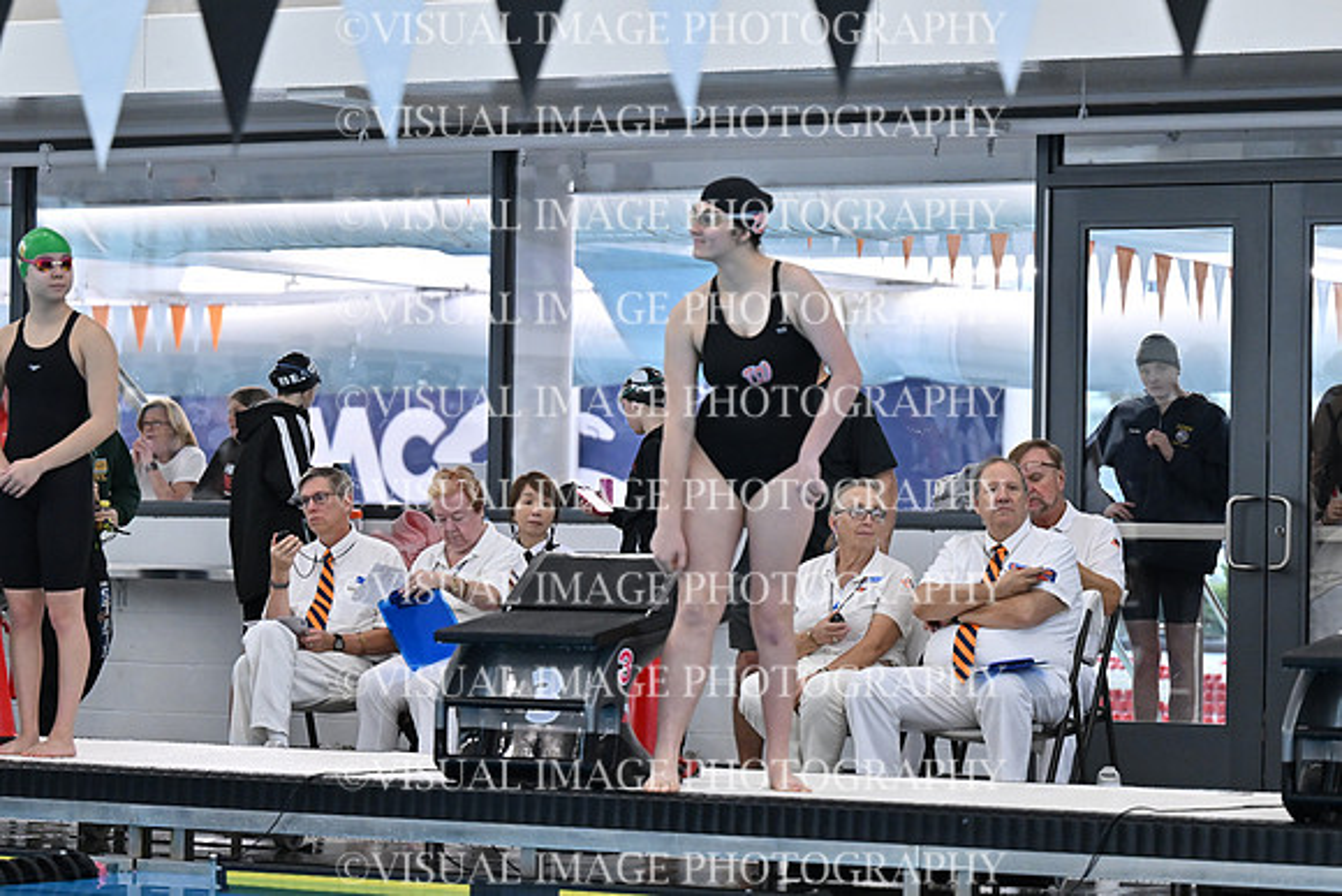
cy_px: 448
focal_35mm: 129
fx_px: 4810
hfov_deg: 15.9
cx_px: 671
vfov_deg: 10.6
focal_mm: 86
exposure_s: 1/1000
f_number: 2.8
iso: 1600
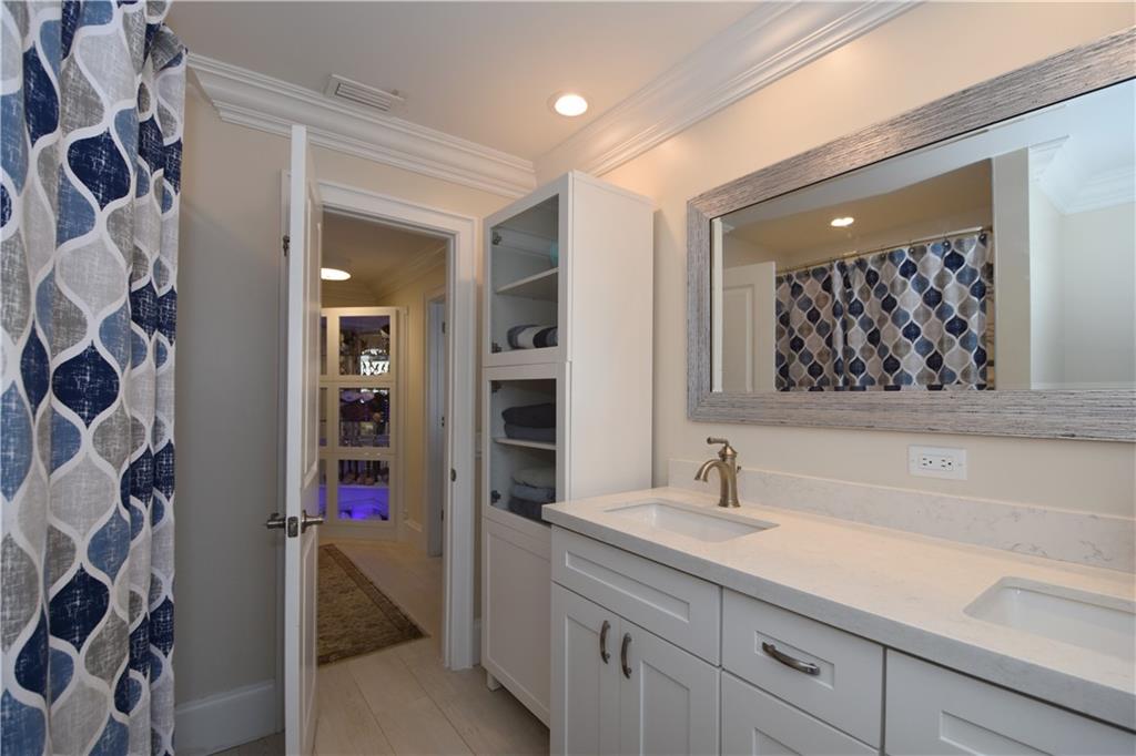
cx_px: 568
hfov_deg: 100.4
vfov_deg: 77.3
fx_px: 473
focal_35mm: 15
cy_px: 378
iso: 200
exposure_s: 1/60
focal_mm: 10
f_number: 5
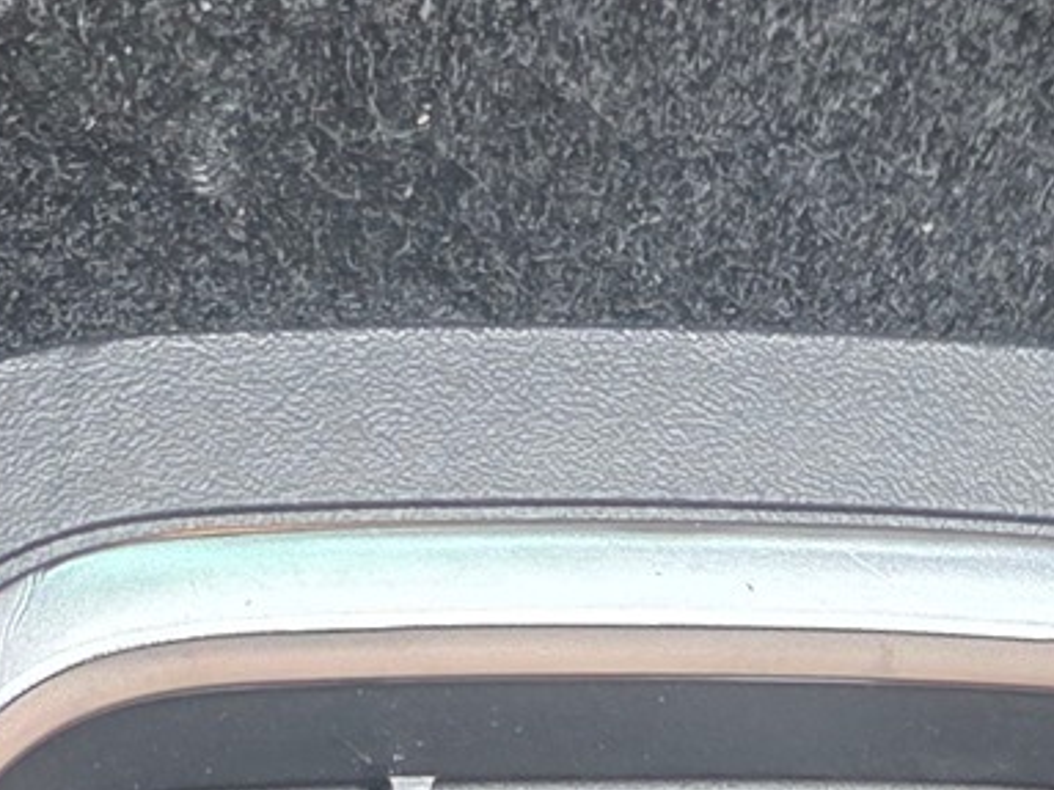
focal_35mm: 121
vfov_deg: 11.5
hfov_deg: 16.3
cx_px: 399
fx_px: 3683
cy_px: 1357
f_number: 1.7
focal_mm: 6.3
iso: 1250
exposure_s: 1/100
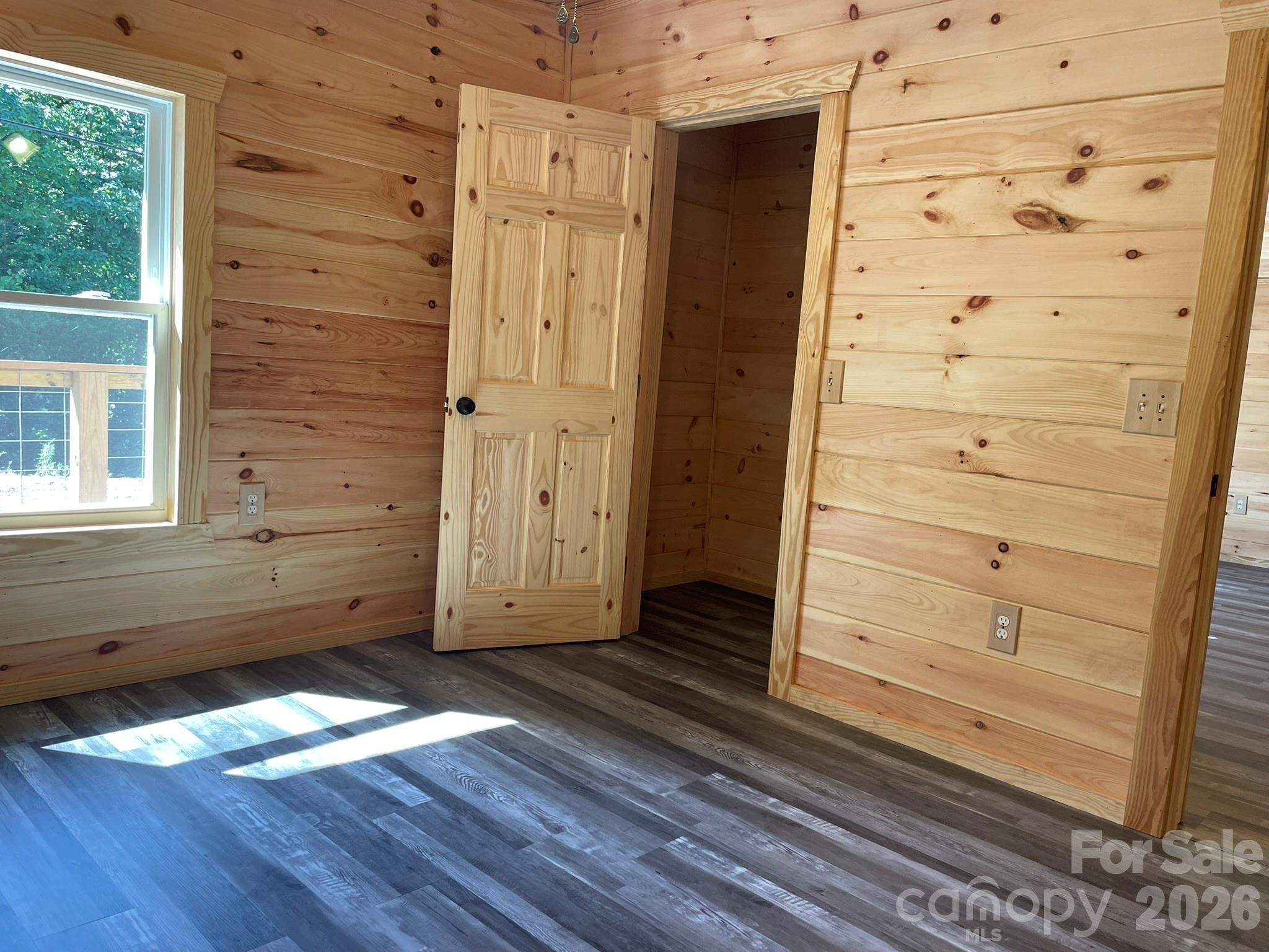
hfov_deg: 67.3
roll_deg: -3.9
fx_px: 953
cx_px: 634
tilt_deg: -5.8
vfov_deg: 53.1
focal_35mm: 26
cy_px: 476
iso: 125
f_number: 1.6
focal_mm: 4.2
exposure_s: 1/120
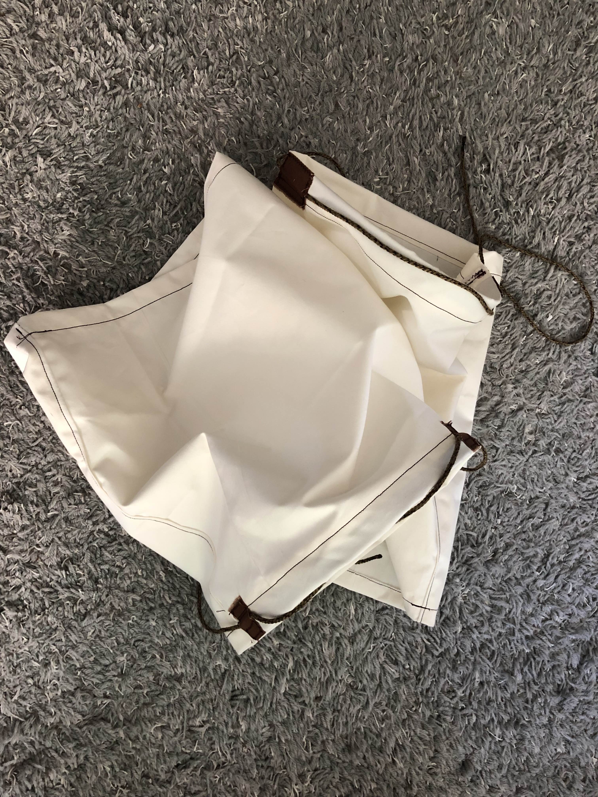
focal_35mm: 28
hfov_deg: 49.7
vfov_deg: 63.4
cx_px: 299
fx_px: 645
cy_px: 398
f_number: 1.8
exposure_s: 1/15
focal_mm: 3.99
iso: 50
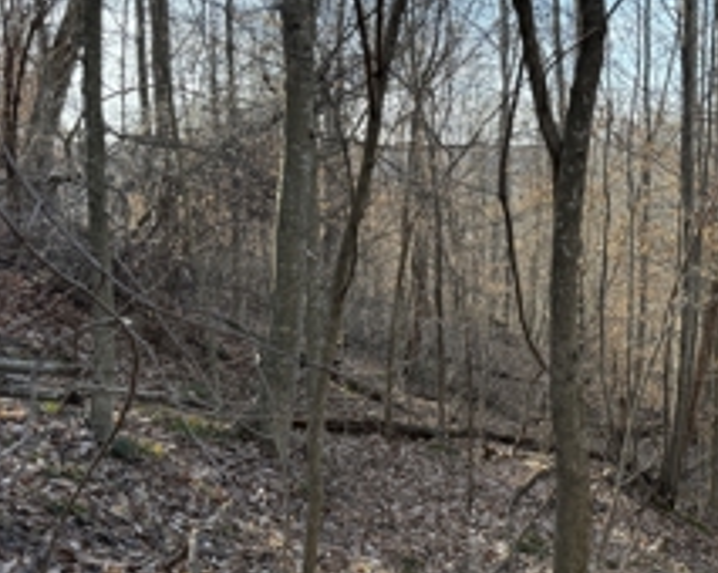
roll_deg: +1.1
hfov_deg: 39.8
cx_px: 607
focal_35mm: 44
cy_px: 270
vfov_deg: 34.1
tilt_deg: -6.9
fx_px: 934
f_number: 1.78
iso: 100
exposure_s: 1/765
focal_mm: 6.76
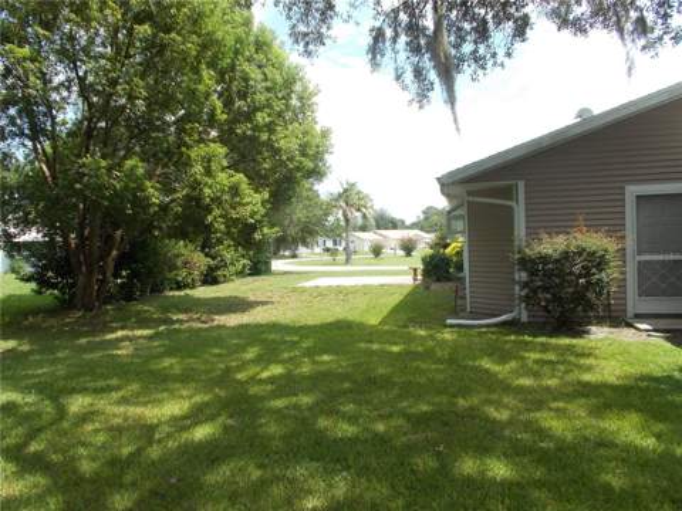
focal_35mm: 26
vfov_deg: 53.1
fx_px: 512
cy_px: 256
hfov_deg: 67.3
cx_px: 341
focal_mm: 4.6
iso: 80
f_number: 3.2
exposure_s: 1/400
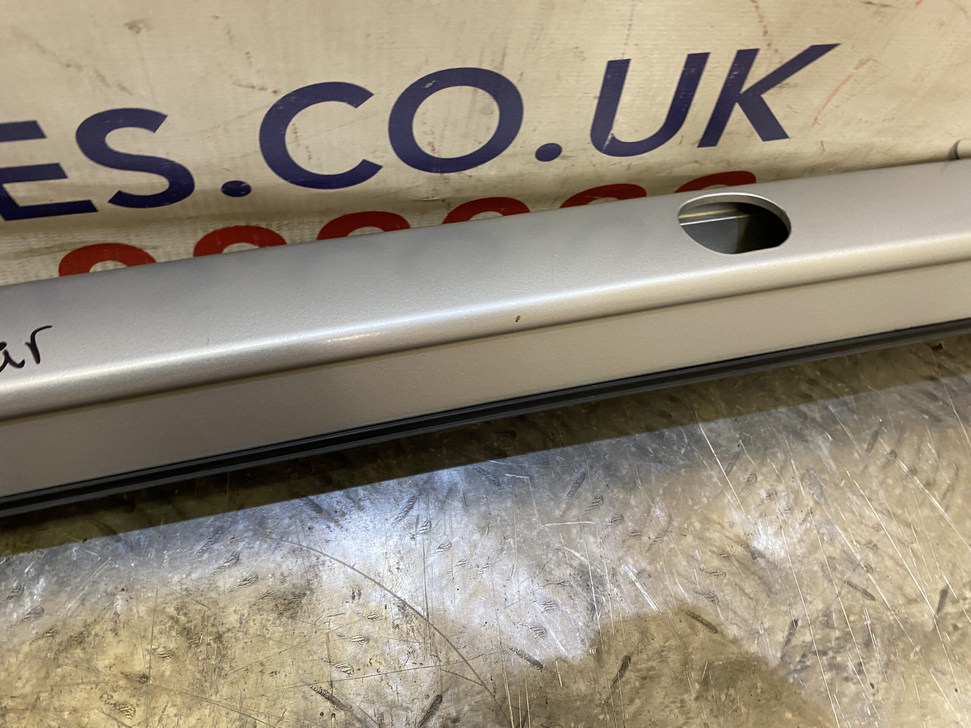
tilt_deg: -59.3
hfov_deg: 67.3
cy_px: 364
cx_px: 486
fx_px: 729
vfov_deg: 53.1
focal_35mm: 26
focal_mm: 4.25
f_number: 1.8
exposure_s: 1/50
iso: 125
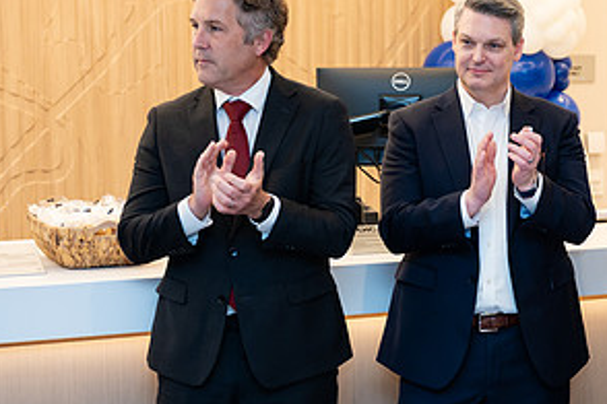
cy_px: 167
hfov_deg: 21.3
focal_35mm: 93
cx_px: 567
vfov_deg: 14.7
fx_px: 1568
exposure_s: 1/160
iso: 400
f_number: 3.2
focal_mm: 45
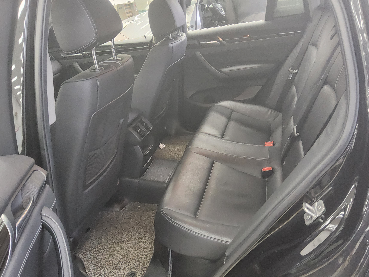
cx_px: 203
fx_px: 320
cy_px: 153
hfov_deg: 59.8
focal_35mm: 30
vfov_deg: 46.7
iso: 1000
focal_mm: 3.08
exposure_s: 1/100
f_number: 2
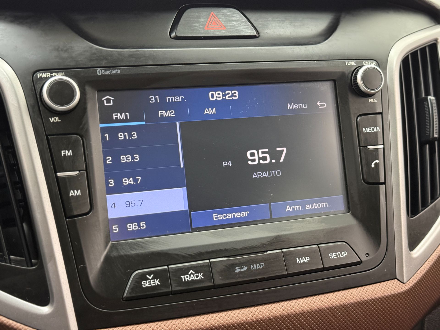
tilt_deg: -20.2
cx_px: 220
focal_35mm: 48
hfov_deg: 39.7
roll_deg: -2.5
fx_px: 610
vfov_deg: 30.3
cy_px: 165
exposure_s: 1/30
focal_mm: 6.76
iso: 500
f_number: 1.78
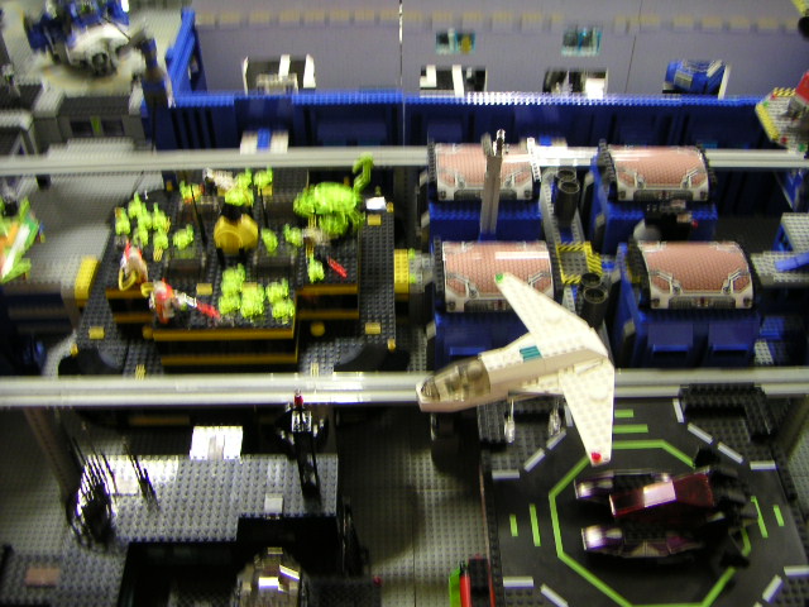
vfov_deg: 38.7
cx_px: 404
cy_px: 304
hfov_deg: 50.1
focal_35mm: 37
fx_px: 865
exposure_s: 1/4
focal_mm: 4.8
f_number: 2.8
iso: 100
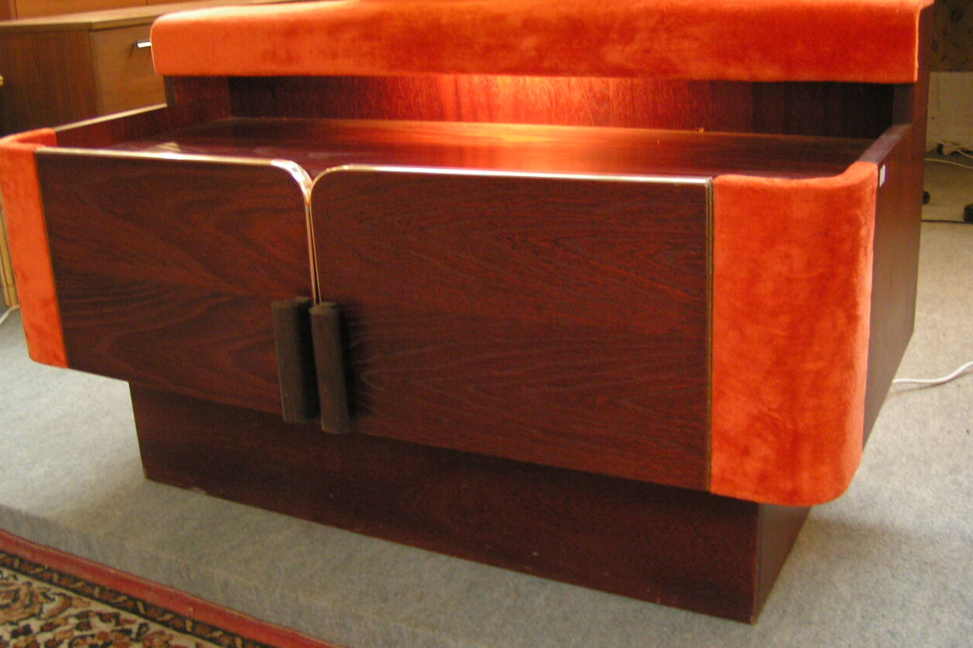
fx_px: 1081
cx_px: 482
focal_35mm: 40
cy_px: 285
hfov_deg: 48.5
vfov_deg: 33.4
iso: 200
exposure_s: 1/20
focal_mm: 5.8
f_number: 2.8
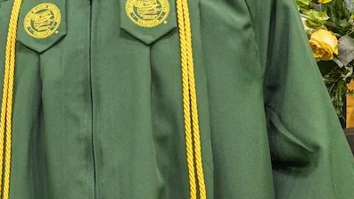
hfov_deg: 21.5
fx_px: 798
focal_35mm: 85
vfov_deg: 13.7
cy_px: -51
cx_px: -160
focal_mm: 24
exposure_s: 1/200
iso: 6400
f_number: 5.6
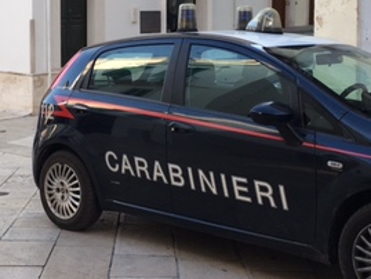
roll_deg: +0.4
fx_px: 740
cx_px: 87
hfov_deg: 27.7
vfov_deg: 21.1
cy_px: 65
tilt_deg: -4.2
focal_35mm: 69
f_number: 2.2
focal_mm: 4.15
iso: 25
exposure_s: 1/206
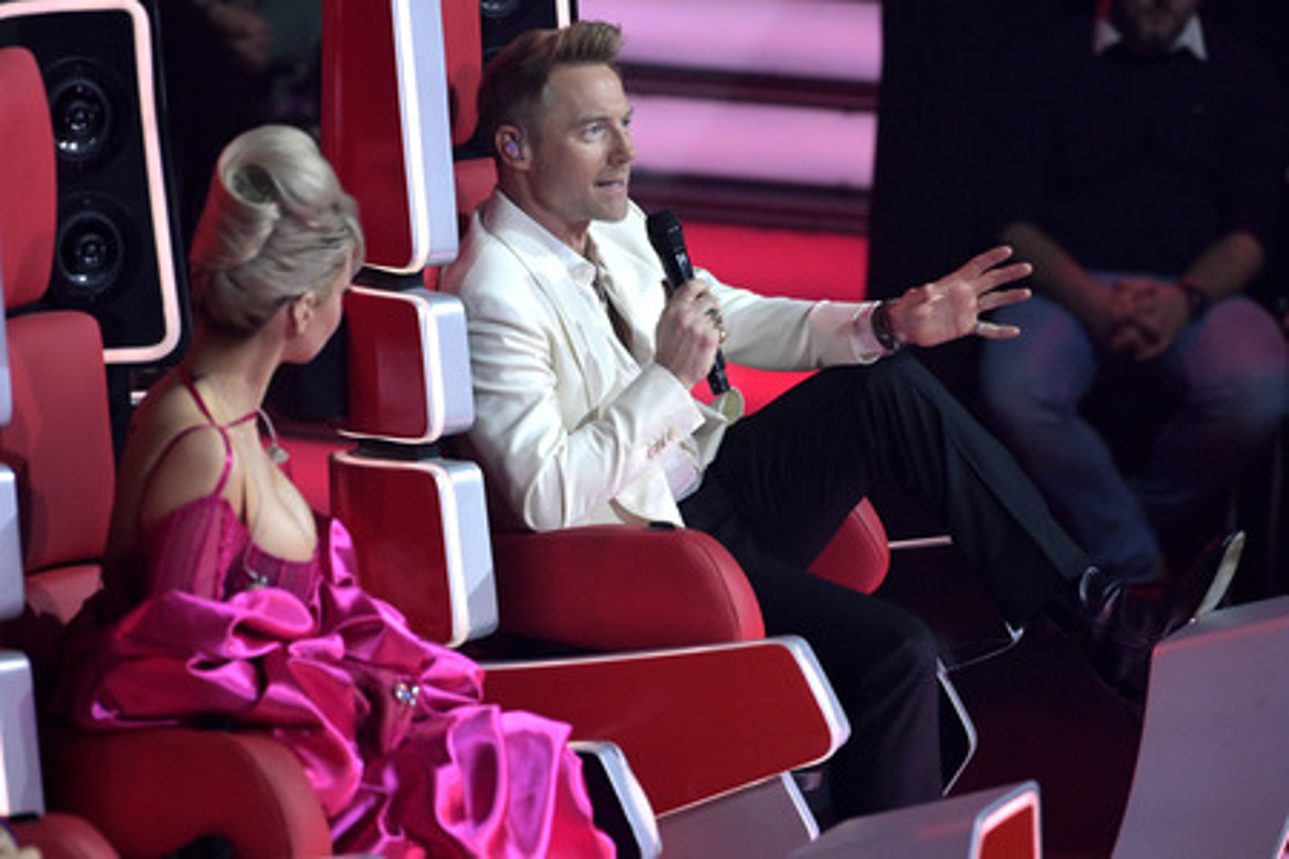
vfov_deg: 3.6
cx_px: 644
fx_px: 13605
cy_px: 430
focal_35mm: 380
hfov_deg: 5.4
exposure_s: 1/400
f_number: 5.6
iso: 12800
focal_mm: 380
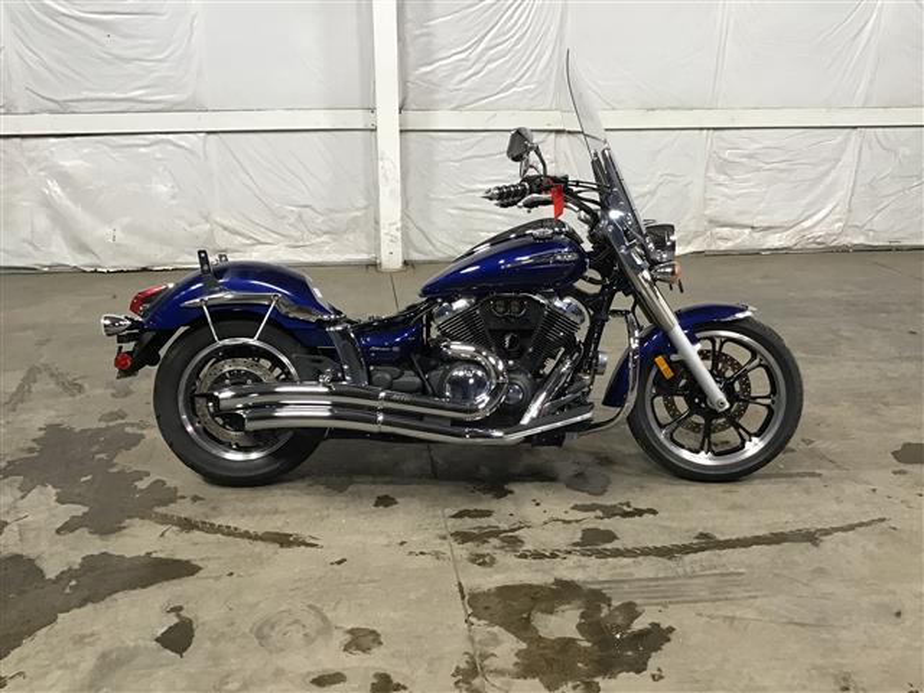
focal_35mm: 31
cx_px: 462
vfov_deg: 45.4
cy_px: 346
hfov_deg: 58.4
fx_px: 827
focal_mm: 3.3
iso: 80
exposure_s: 1/30
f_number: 2.4
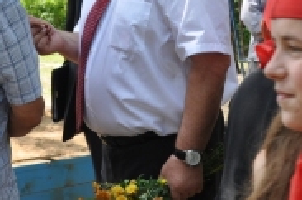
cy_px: 26
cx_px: 97
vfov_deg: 12.6
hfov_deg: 19.1
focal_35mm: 107
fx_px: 895
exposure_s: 1/160
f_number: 6.3
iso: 200
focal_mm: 26
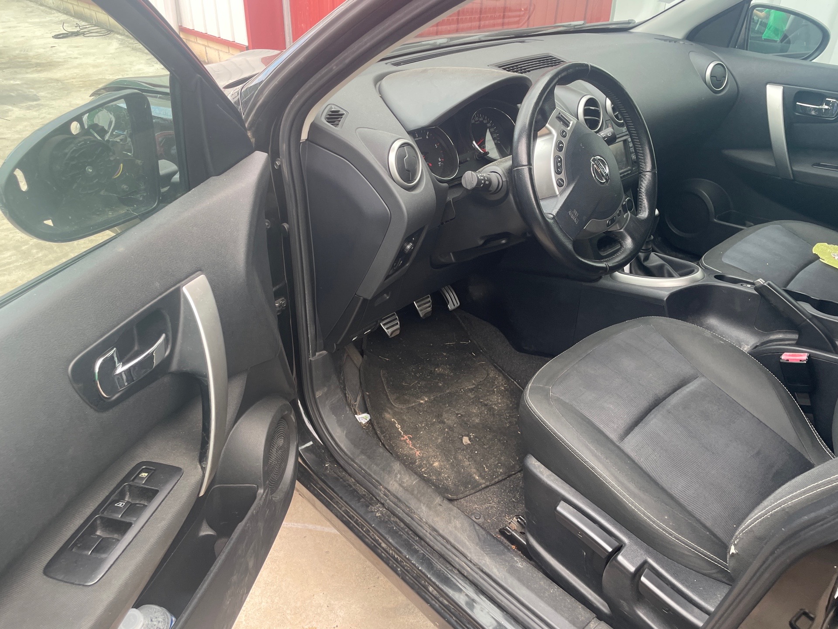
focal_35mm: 26
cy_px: 314
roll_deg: -2.3
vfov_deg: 53.1
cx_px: 419
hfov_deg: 67.3
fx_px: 629
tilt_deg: -32.6
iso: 64
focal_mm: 4.2
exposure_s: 1/121
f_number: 1.6
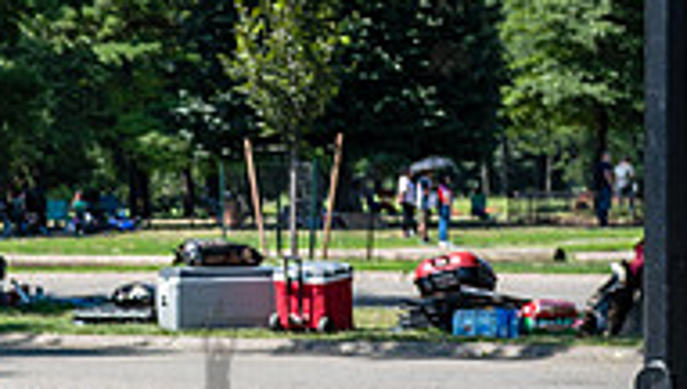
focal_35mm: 178
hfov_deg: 11.7
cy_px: 535
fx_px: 3247
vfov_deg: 6.8
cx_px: -249
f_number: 4
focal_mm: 56
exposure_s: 1/1250
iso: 200
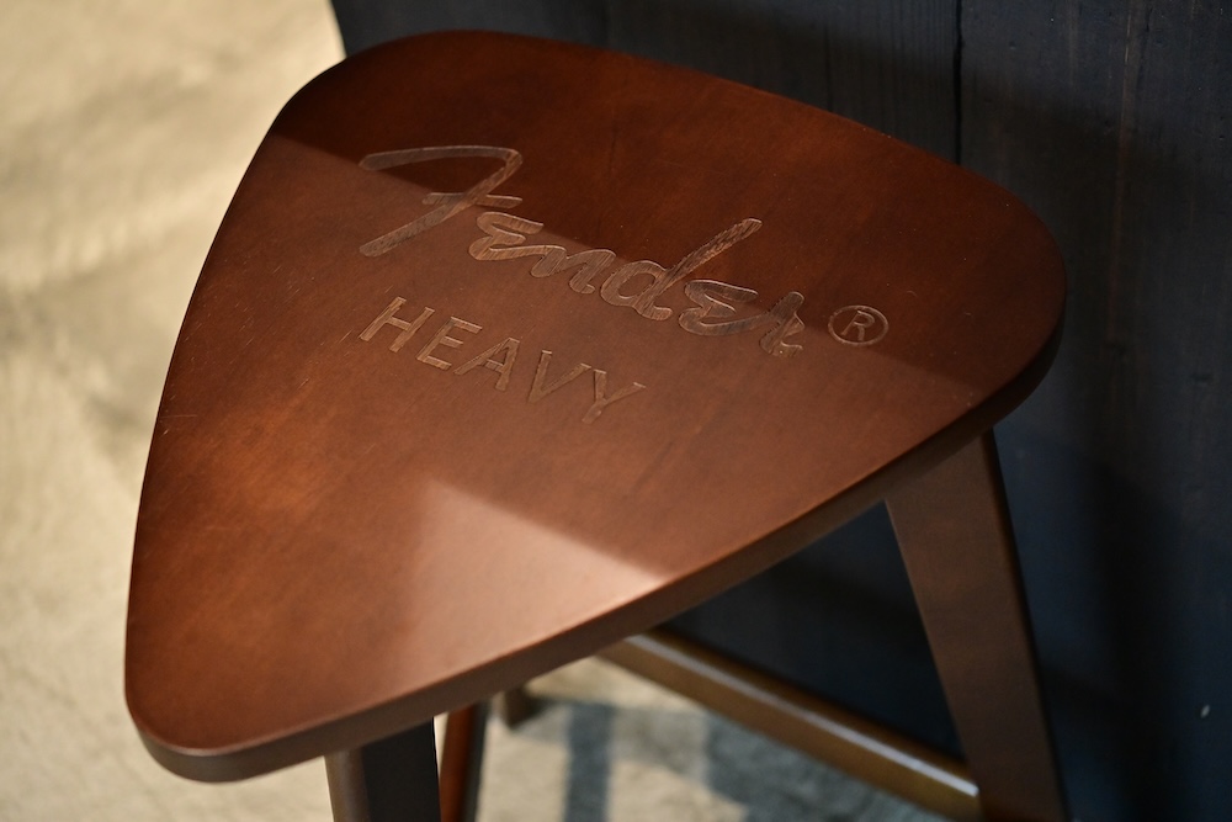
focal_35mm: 60
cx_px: 616
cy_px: 411
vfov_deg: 22.6
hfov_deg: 33.4
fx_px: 2053
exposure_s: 1/400
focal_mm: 60
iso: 6400
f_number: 3.2
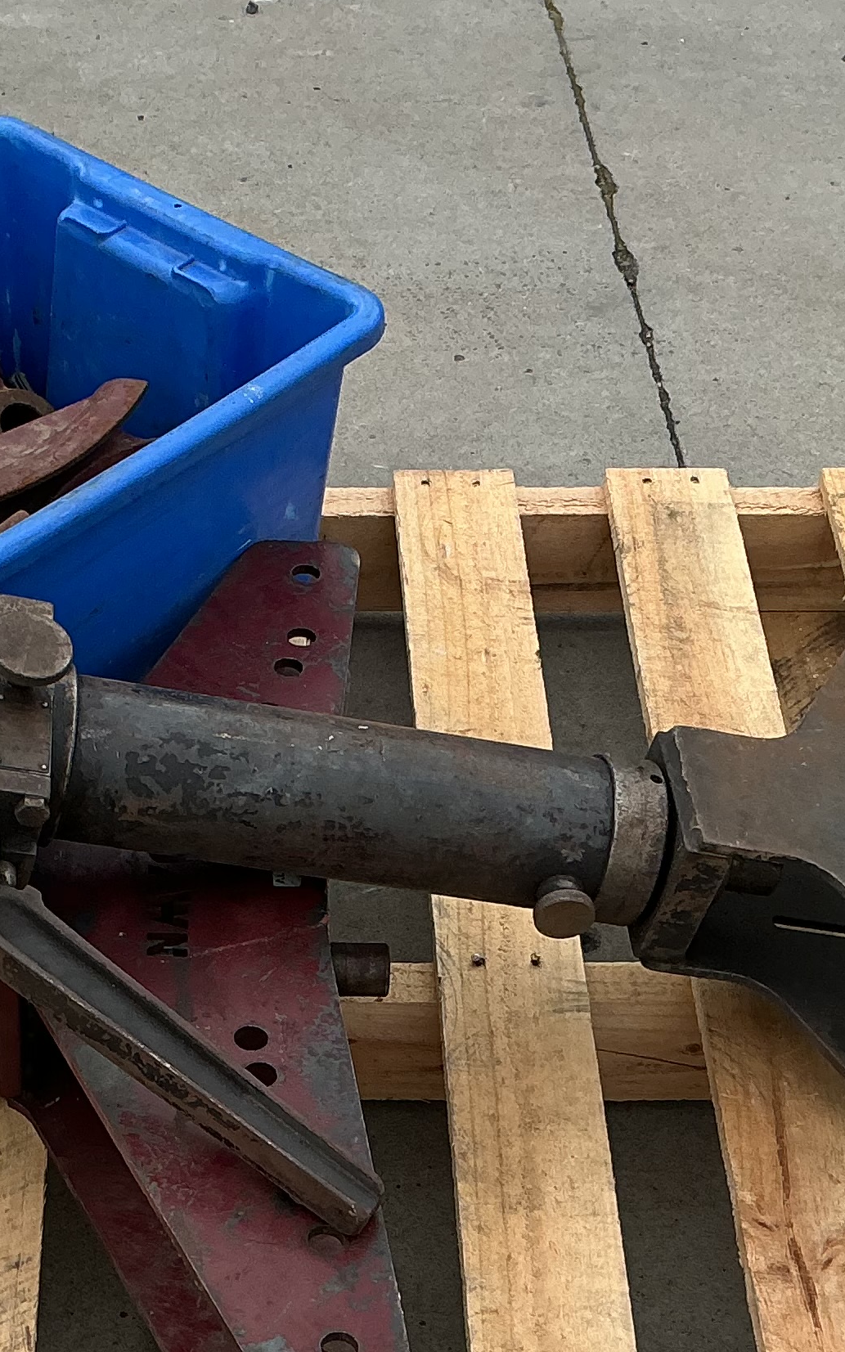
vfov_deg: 27.1
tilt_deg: -44.4
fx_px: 2764
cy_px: 1012
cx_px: 247
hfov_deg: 17.3
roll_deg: +1.4
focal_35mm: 75
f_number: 1.8
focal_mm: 3
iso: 25
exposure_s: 1/1195
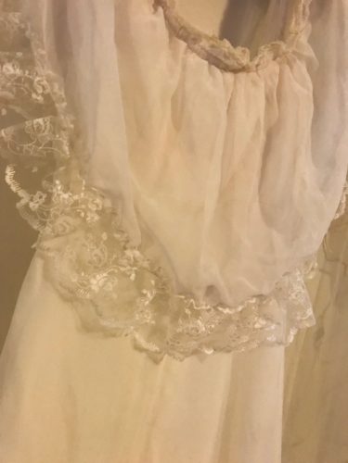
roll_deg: -8.4
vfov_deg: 63.4
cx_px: 174
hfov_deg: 49.7
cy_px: 232
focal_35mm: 28
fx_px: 375
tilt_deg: +3.2
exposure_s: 1/17
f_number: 1.8
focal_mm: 3.99
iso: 100
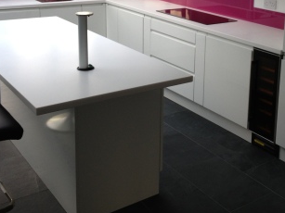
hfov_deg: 34.5
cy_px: 39
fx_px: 453
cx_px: 198
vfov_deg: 26.0
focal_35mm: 55
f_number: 2.4
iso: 64
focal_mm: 4.13
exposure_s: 1/40
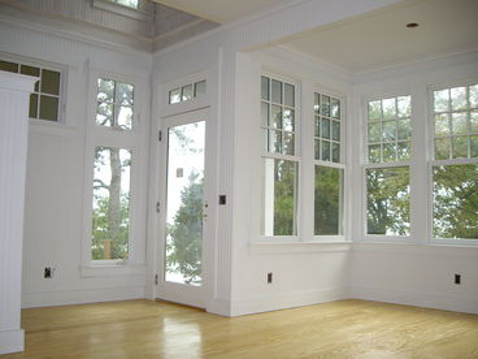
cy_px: 180
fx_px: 525
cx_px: 239
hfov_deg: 49.0
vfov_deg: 37.7
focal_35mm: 38
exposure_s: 1/200
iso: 100
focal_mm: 6.2
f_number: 2.7
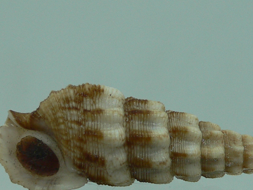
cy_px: 192
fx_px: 621
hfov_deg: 23.0
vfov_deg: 17.0
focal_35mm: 85
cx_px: 128
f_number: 2.8
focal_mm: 4.6
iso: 80
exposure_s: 1/60
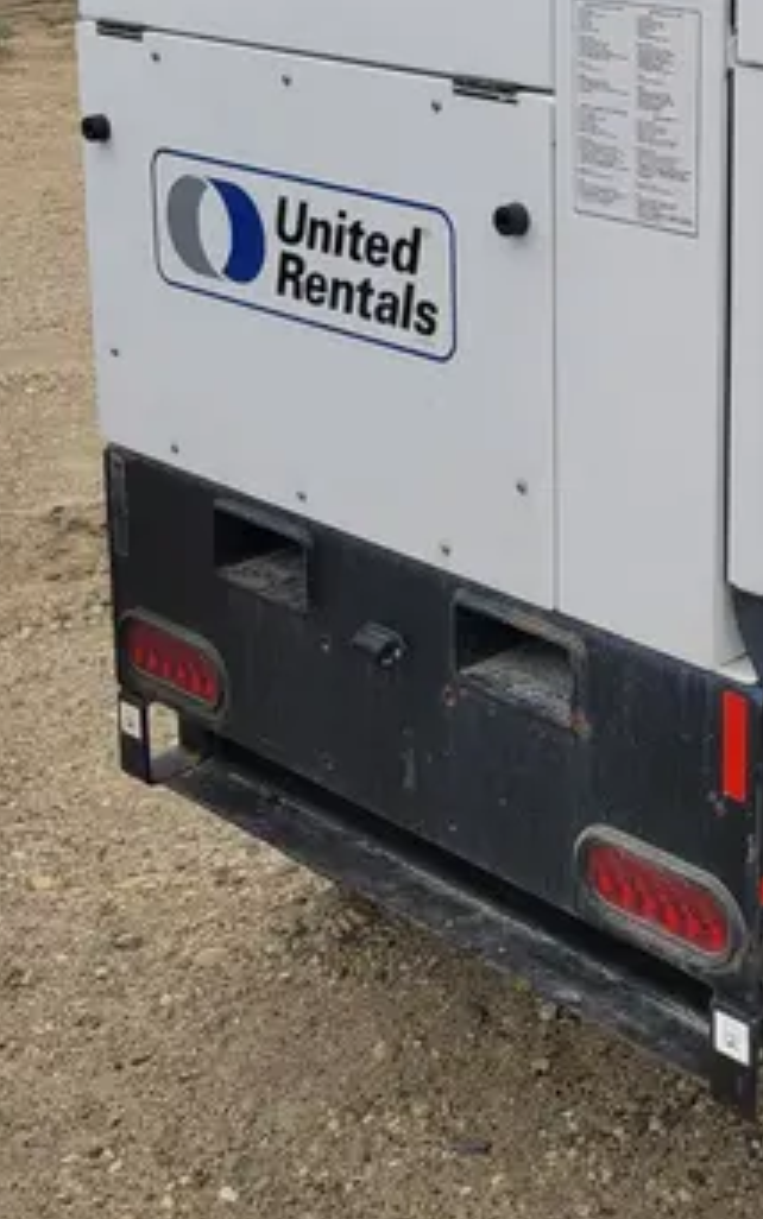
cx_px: 866
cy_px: 273
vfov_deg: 33.7
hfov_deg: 20.8
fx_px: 1961
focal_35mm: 59
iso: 40
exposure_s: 1/992
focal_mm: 5.4
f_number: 1.8
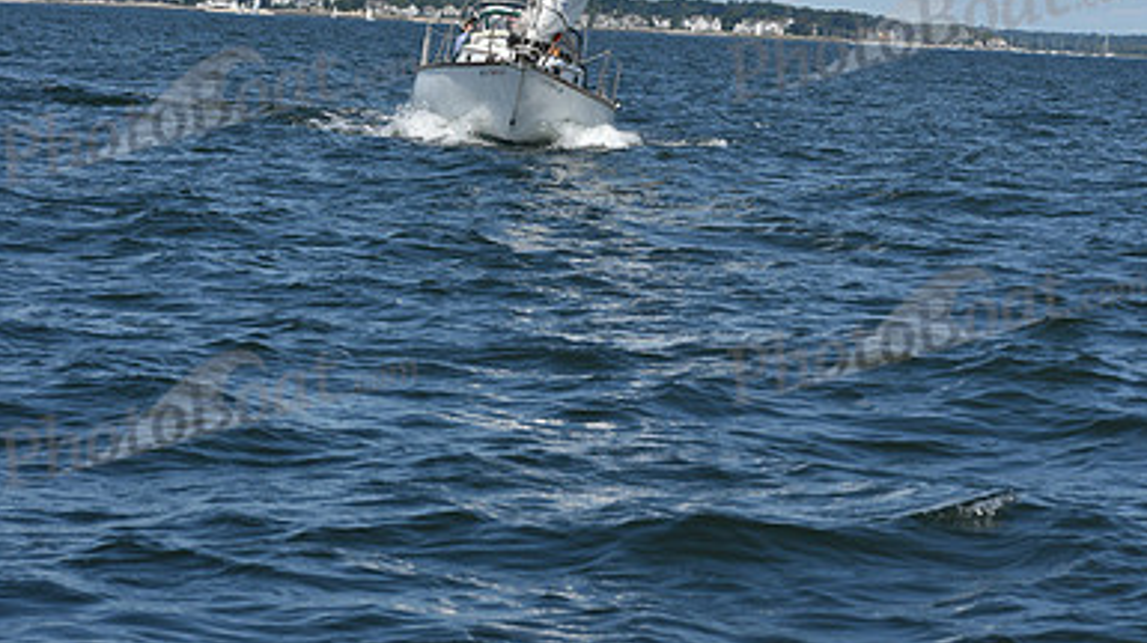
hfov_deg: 13.6
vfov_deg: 7.6
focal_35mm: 158
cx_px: 574
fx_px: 4802
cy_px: -86
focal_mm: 100
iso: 320
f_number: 11
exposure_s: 1/1000
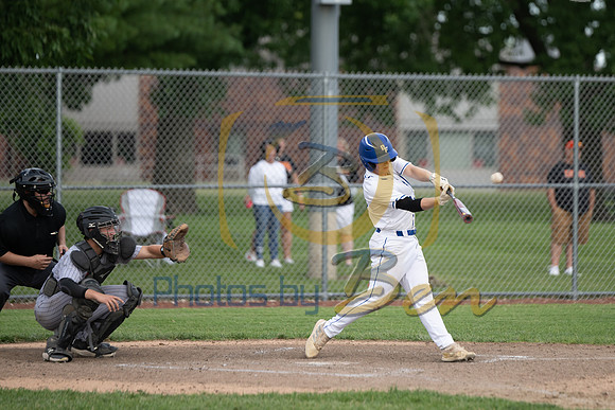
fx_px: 4662
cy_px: 187
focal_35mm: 273
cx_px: 357
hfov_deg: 7.5
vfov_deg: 5.0
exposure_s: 1/1600
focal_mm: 200
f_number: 2.8
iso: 320
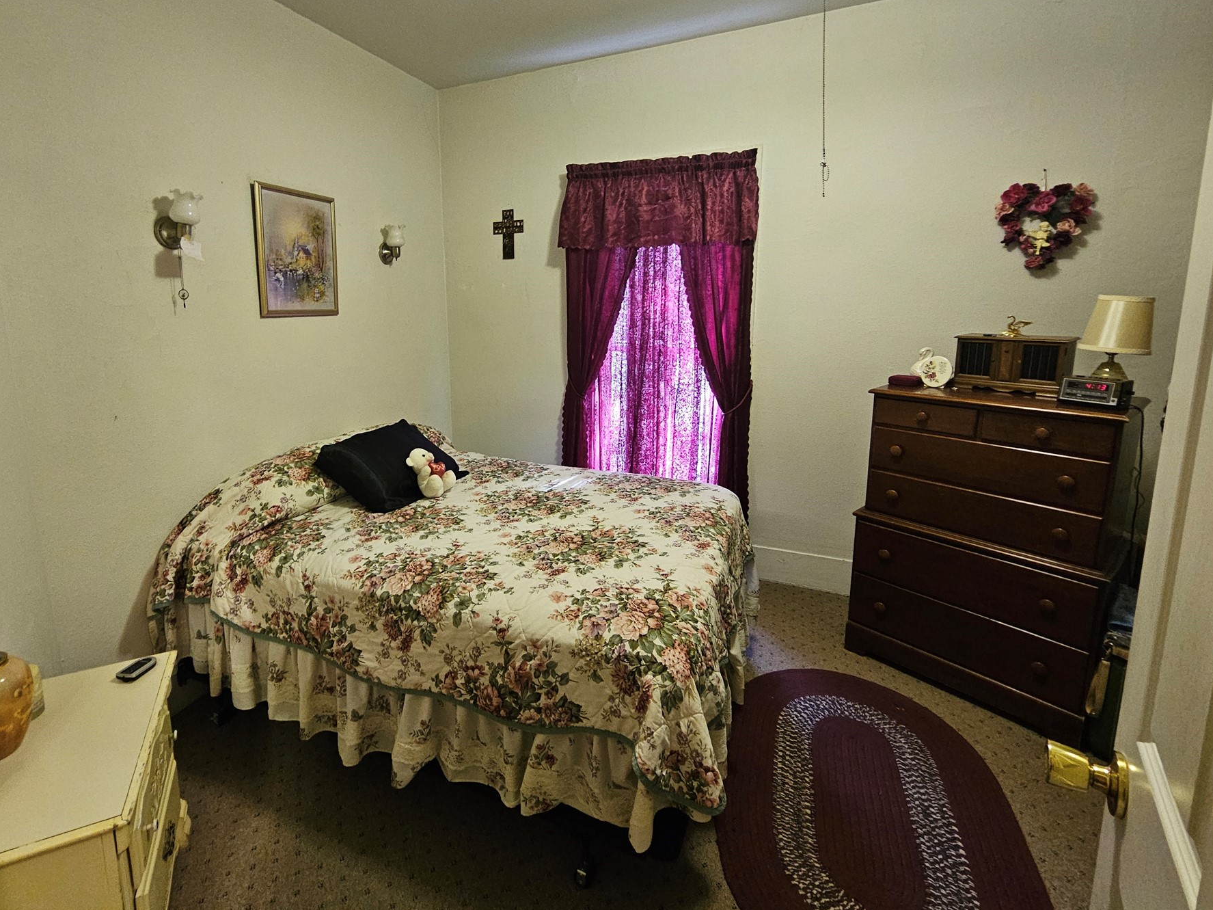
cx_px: 523
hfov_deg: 97.6
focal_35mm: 15
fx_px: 526
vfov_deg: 81.2
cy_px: 387
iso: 400
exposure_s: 1/30
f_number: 2.2
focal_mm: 2.2
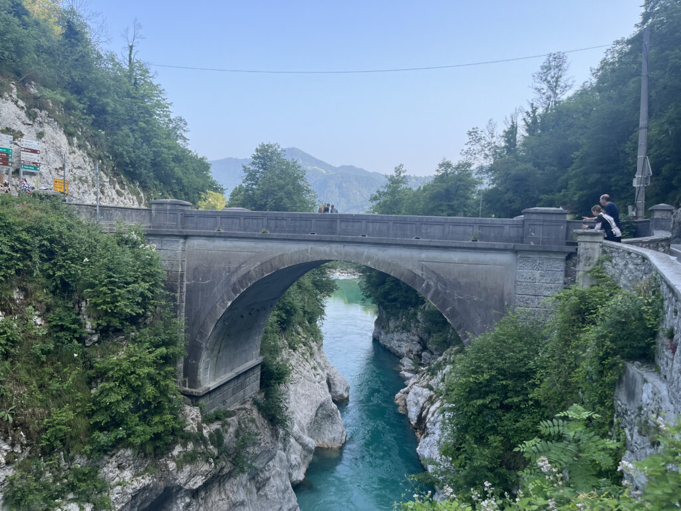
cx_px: 340
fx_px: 511
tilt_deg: -2.9
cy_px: 256
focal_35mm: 26
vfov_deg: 53.1
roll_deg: -2.1
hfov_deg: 67.3
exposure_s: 1/787
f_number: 1.6
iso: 50
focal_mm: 5.1
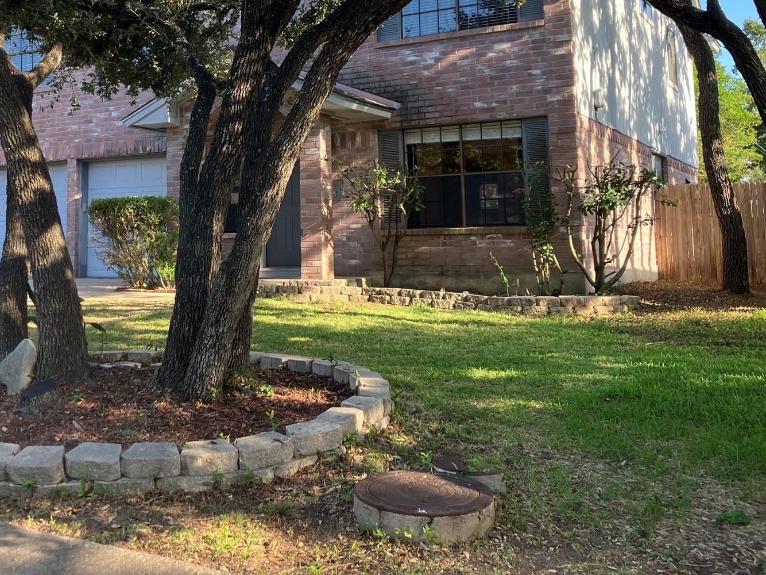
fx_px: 951
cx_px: 266
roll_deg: +0.7
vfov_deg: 32.9
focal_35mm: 43
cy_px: 140
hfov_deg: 43.3
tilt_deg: +7.0
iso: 32
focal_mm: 3.99
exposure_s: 1/209
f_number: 1.8
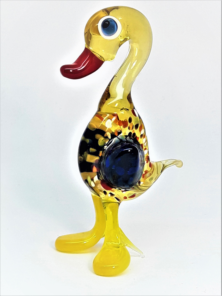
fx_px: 239
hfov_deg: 49.7
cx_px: 111
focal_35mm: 28
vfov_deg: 63.4
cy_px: 148
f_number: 1.9
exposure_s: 1/100
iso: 40
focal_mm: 3.7
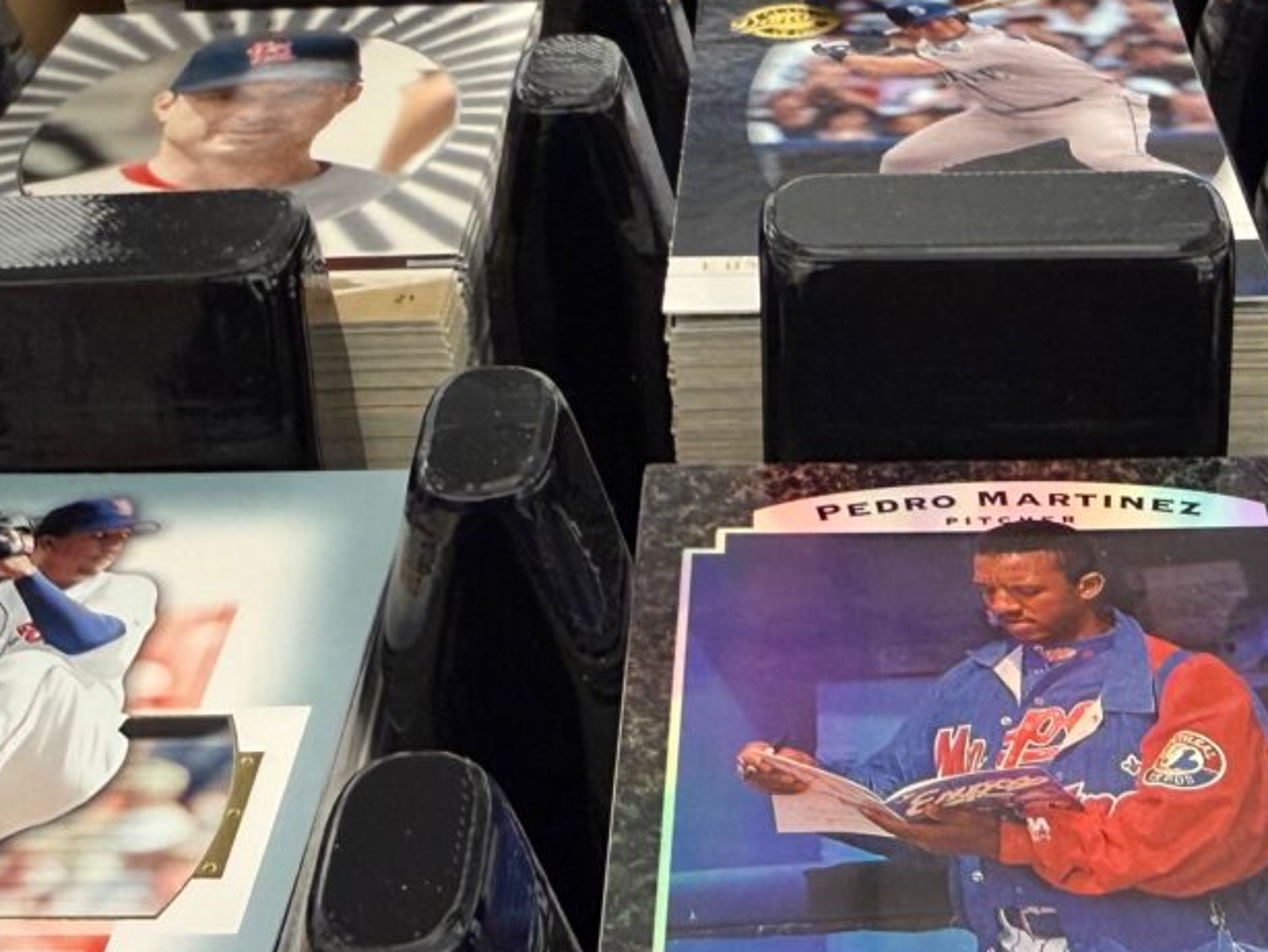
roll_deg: +0.9
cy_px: 306
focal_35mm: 60
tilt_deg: -30.1
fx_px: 2199
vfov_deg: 24.3
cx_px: 960
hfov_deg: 31.6
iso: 400
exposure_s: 1/60
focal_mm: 2.22
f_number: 2.2
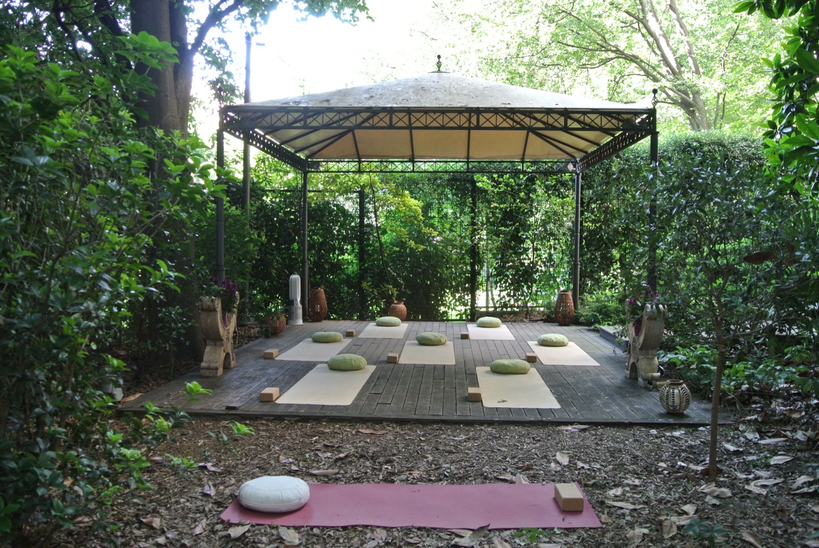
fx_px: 706
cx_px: 410
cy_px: 274
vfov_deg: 42.4
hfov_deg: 60.2
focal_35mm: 31
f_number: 3.8
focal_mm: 11.8
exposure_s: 1/50
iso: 400
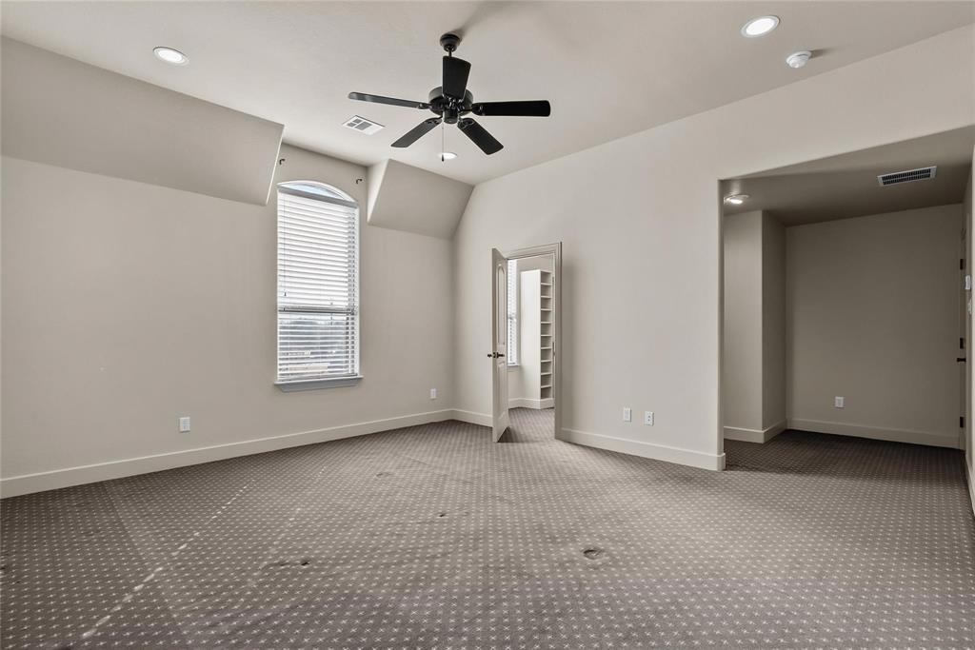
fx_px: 433
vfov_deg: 73.8
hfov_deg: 96.7
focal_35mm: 16
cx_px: 488
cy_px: 325
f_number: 8
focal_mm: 16
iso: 640
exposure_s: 1/2
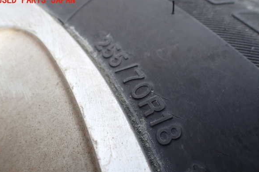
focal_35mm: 32
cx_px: 128
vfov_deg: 41.1
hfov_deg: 58.7
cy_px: 94
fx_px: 230
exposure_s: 1/500
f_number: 3.2
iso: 100
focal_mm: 5.4
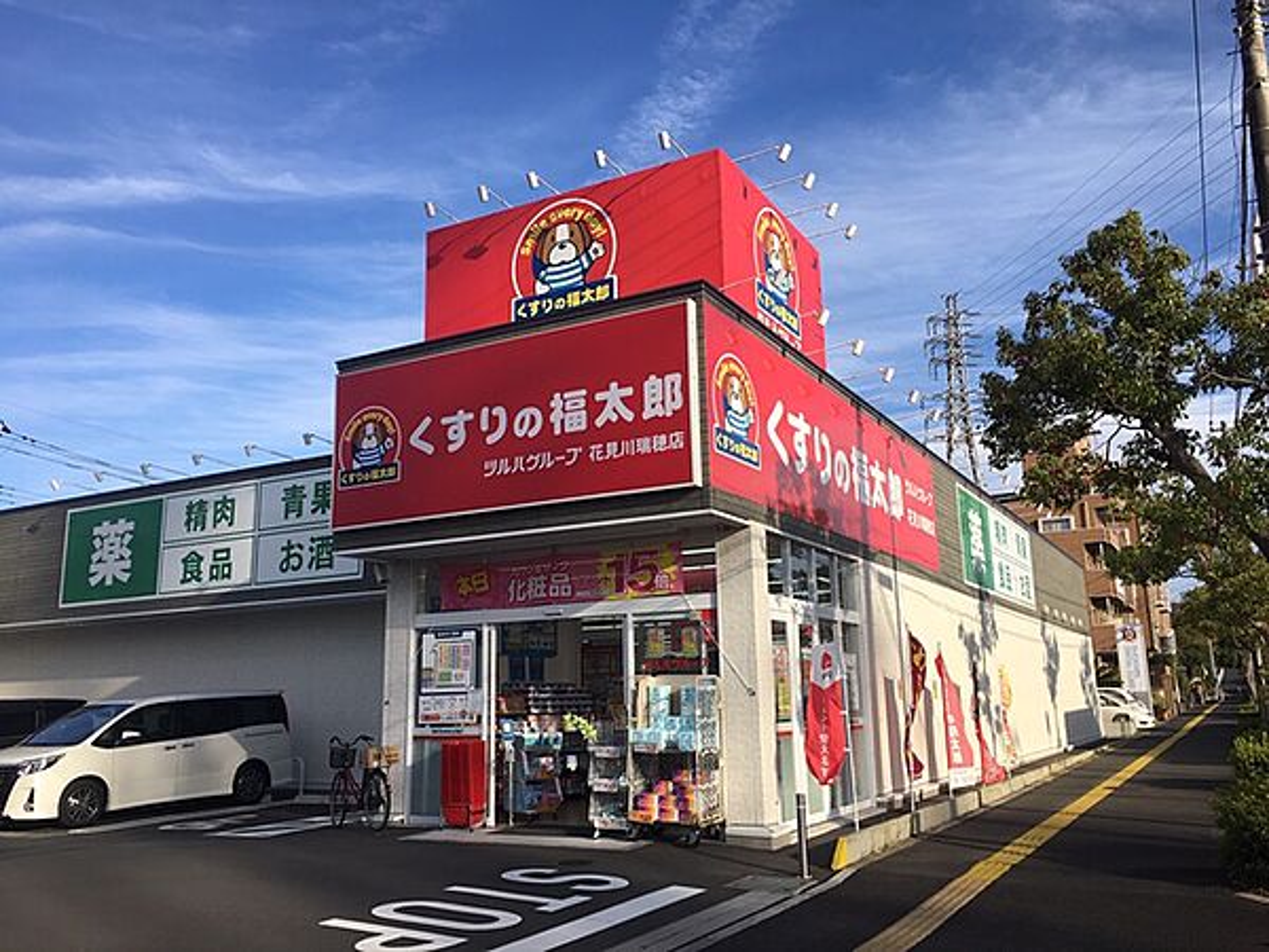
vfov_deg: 48.2
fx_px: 1063
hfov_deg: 61.7
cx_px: 634
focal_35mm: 29
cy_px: 476
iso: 25
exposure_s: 1/1131
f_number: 2.2
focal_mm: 4.15
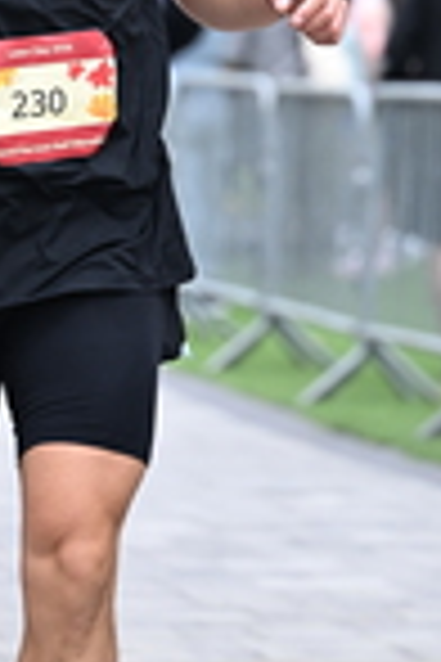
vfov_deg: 5.2
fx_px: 7221
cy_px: -315
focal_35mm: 393
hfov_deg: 3.5
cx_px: 70
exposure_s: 1/1600
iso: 640
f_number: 2.8
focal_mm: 105
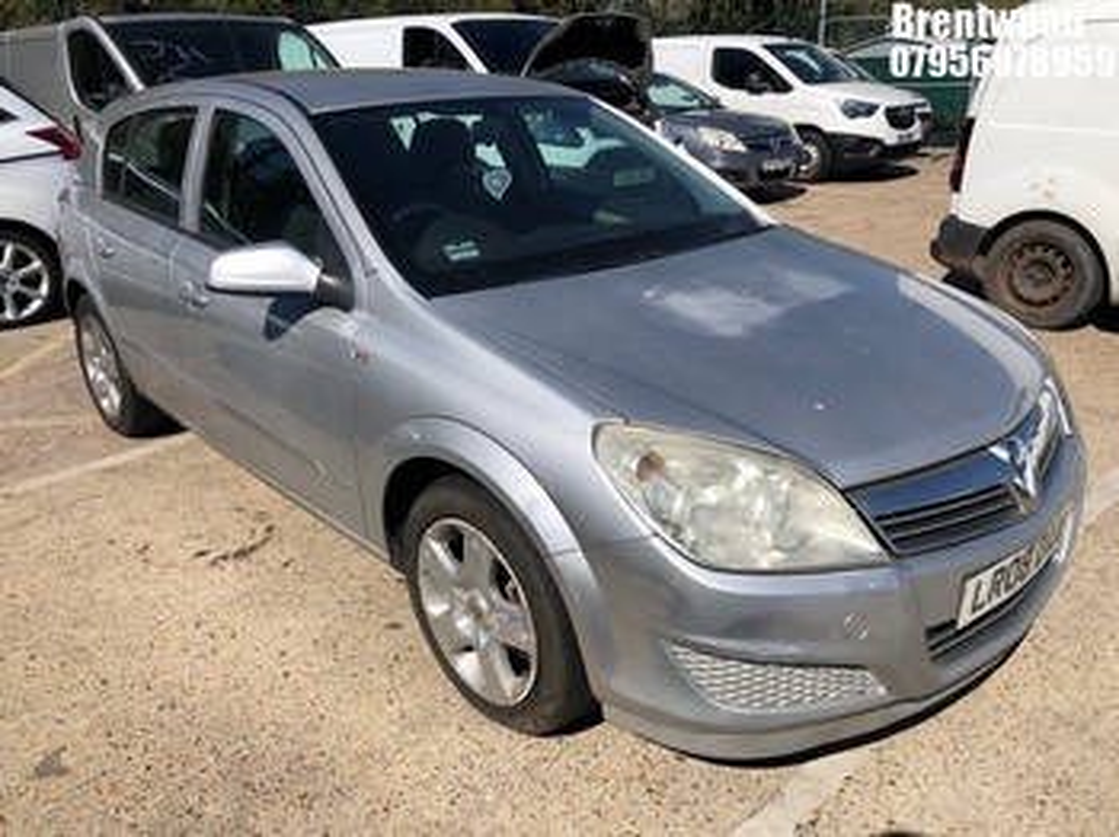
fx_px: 905
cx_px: 560
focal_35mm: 28
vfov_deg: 49.7
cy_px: 418
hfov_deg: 63.5
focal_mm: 4
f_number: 1.8
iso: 25
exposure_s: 1/3205
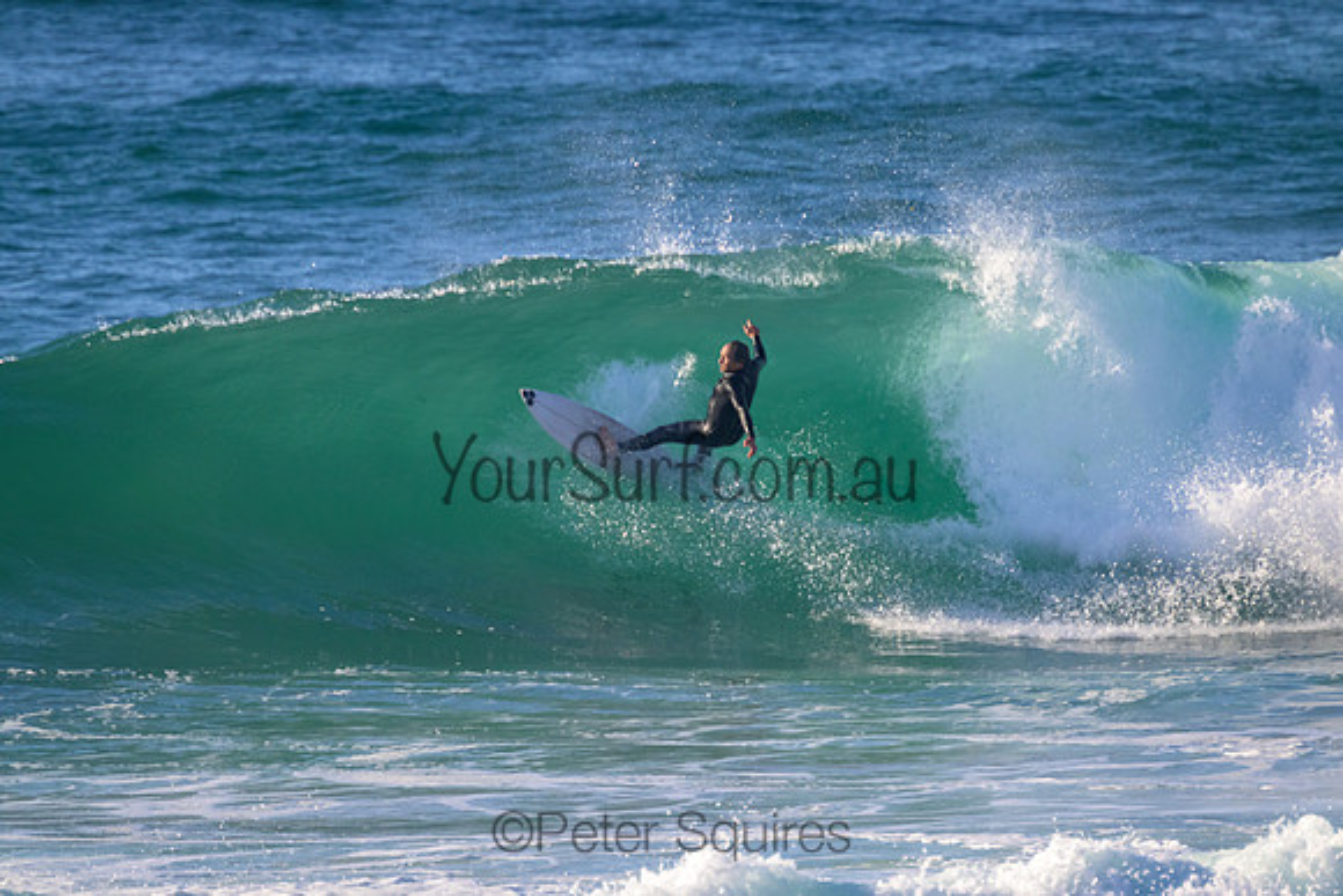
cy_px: 448
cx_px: 672
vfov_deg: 1.7
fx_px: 29850
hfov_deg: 2.6
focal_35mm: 800
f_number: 11
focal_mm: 800
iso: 1250
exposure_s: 1/1250
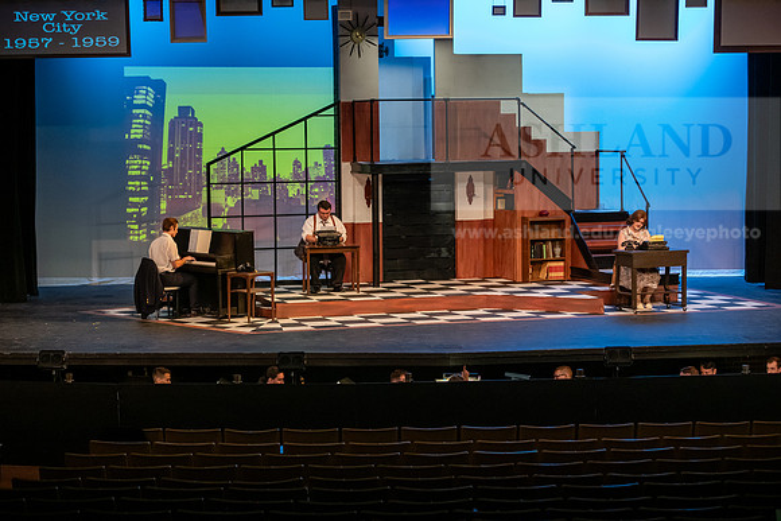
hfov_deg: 24.8
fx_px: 1779
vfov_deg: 16.7
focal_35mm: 82
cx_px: 390
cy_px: 260
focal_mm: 82
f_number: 3.5
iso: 2500
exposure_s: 1/200
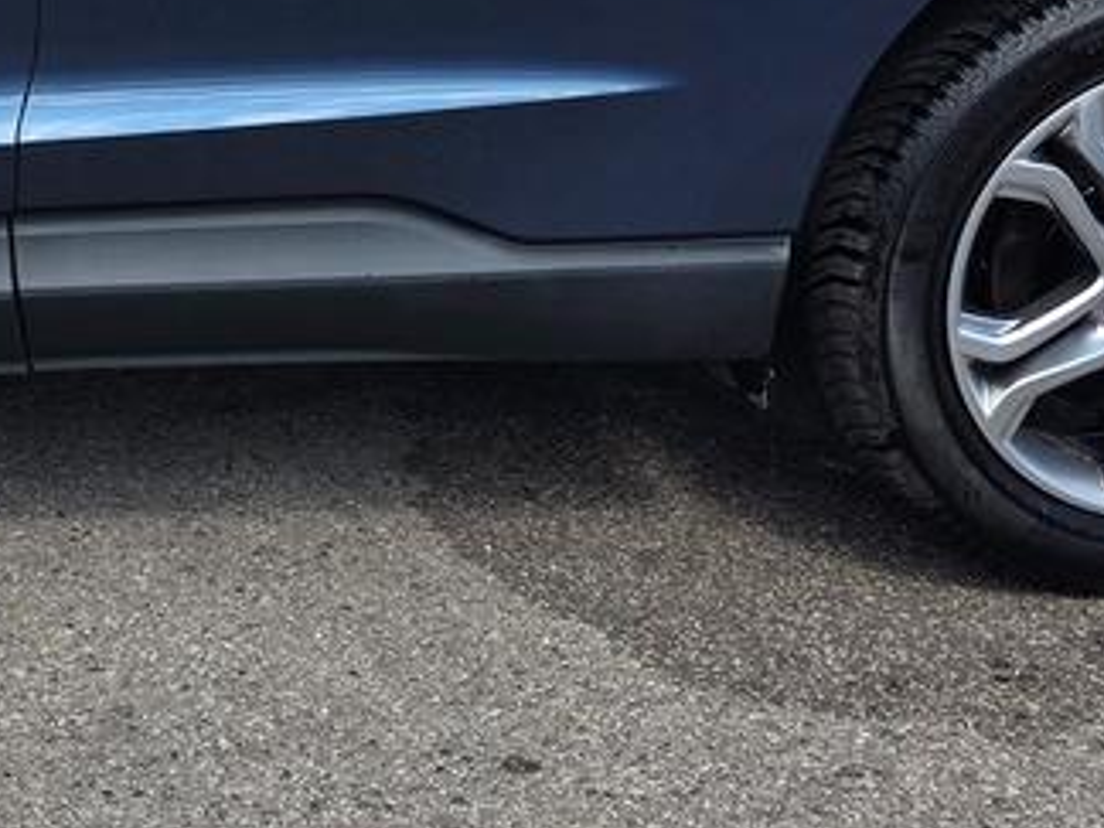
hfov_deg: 20.2
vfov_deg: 15.8
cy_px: -55
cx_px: -211
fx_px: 2902
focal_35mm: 91
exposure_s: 1/2628
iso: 80
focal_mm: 6.3
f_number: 1.7
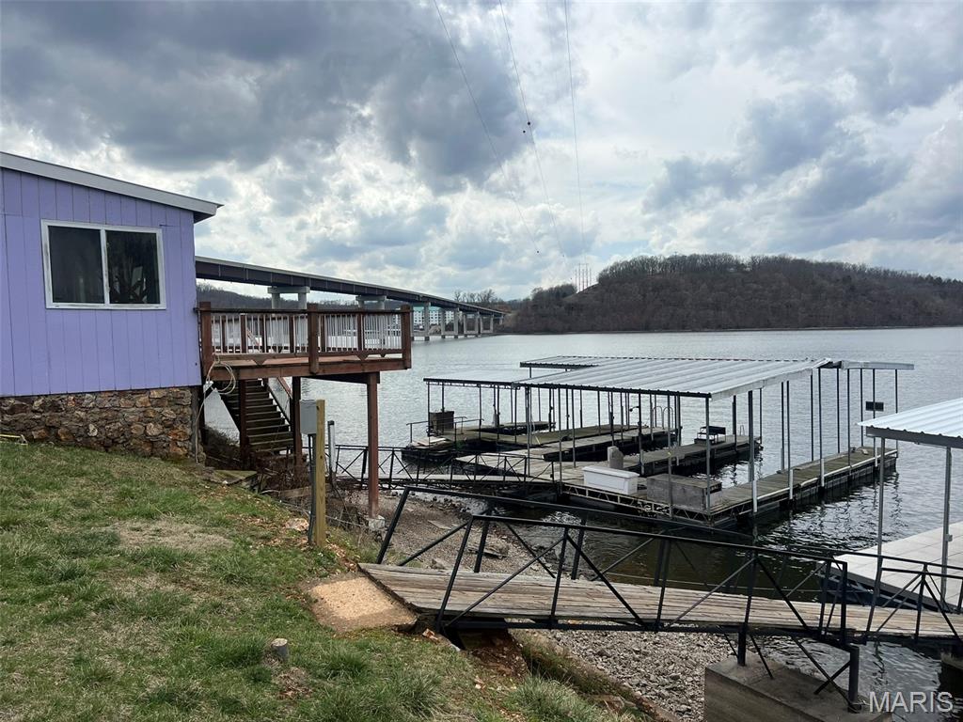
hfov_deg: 67.3
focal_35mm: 26
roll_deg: +0.3
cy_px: 361
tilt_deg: -3.2
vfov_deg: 53.1
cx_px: 482
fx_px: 723
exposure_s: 1/6211
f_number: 1.5
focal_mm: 5.7
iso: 50
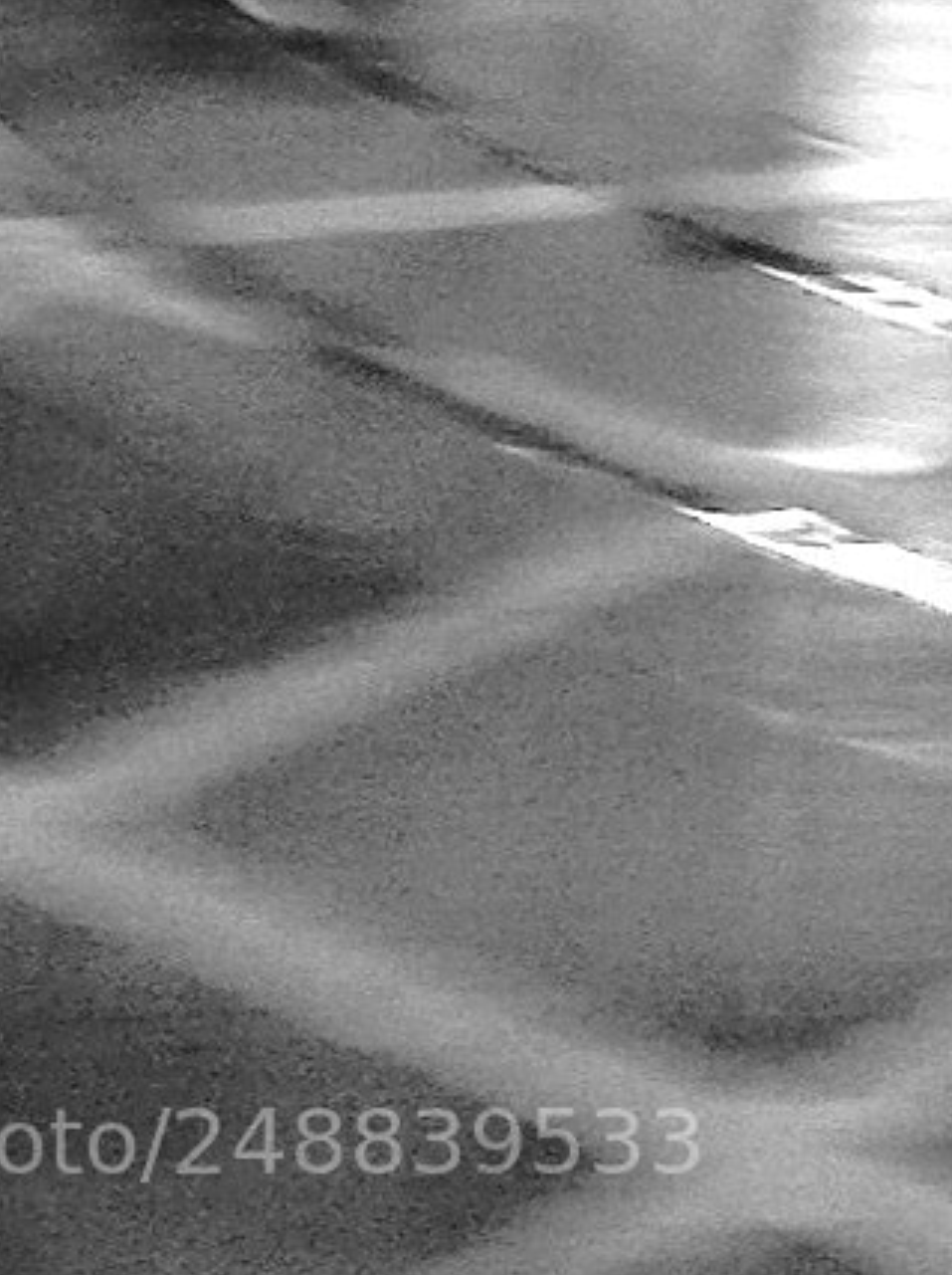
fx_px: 4816
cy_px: -1012
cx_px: 924
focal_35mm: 131
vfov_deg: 13.5
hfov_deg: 11.2
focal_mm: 3.85
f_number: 2.8
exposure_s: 1/15
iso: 400
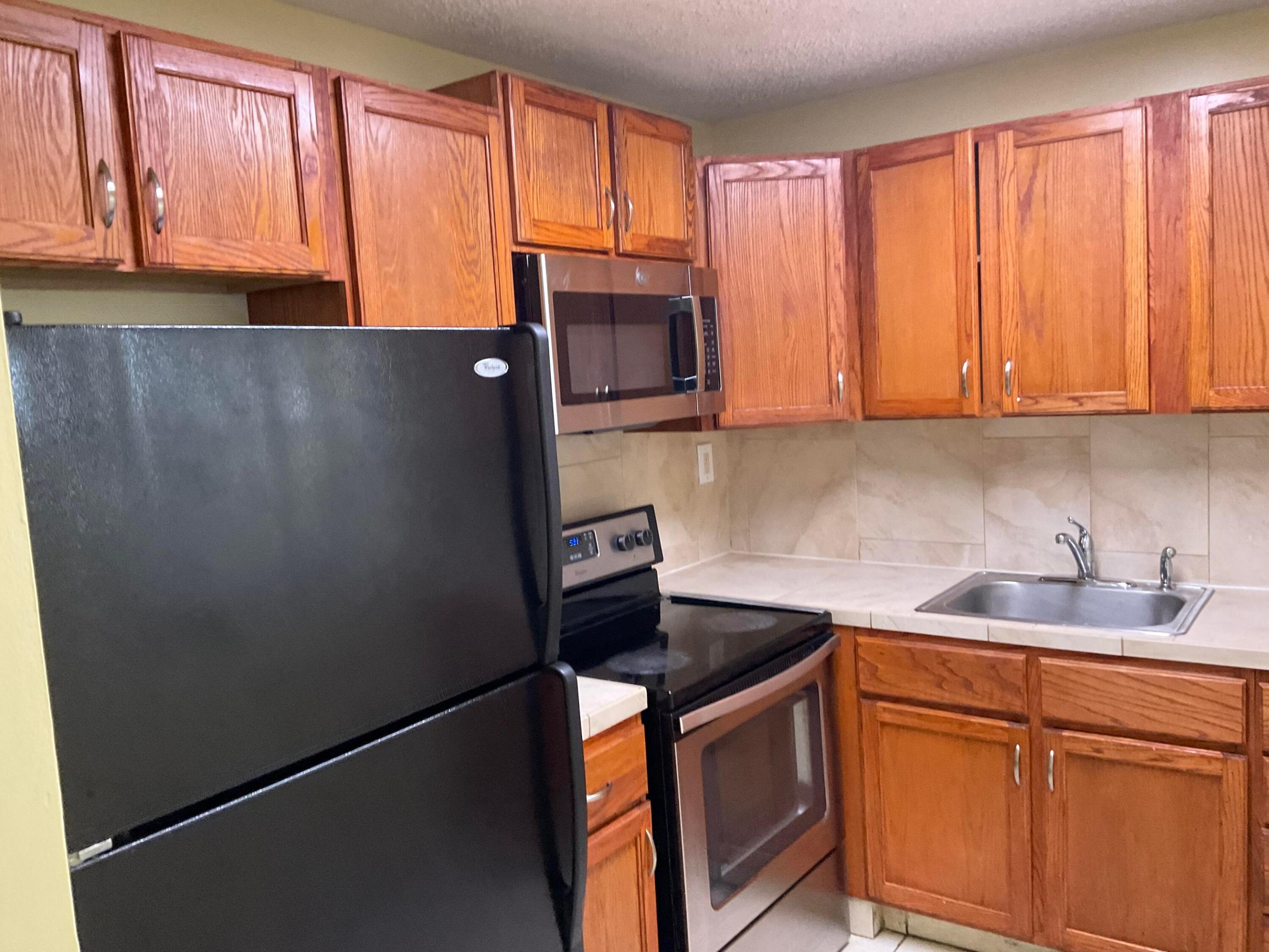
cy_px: 476
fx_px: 1063
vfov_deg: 48.2
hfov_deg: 61.7
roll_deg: +3.3
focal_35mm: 29
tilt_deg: -8.0
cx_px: 634
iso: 200
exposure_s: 1/60
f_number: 1.8
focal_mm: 3
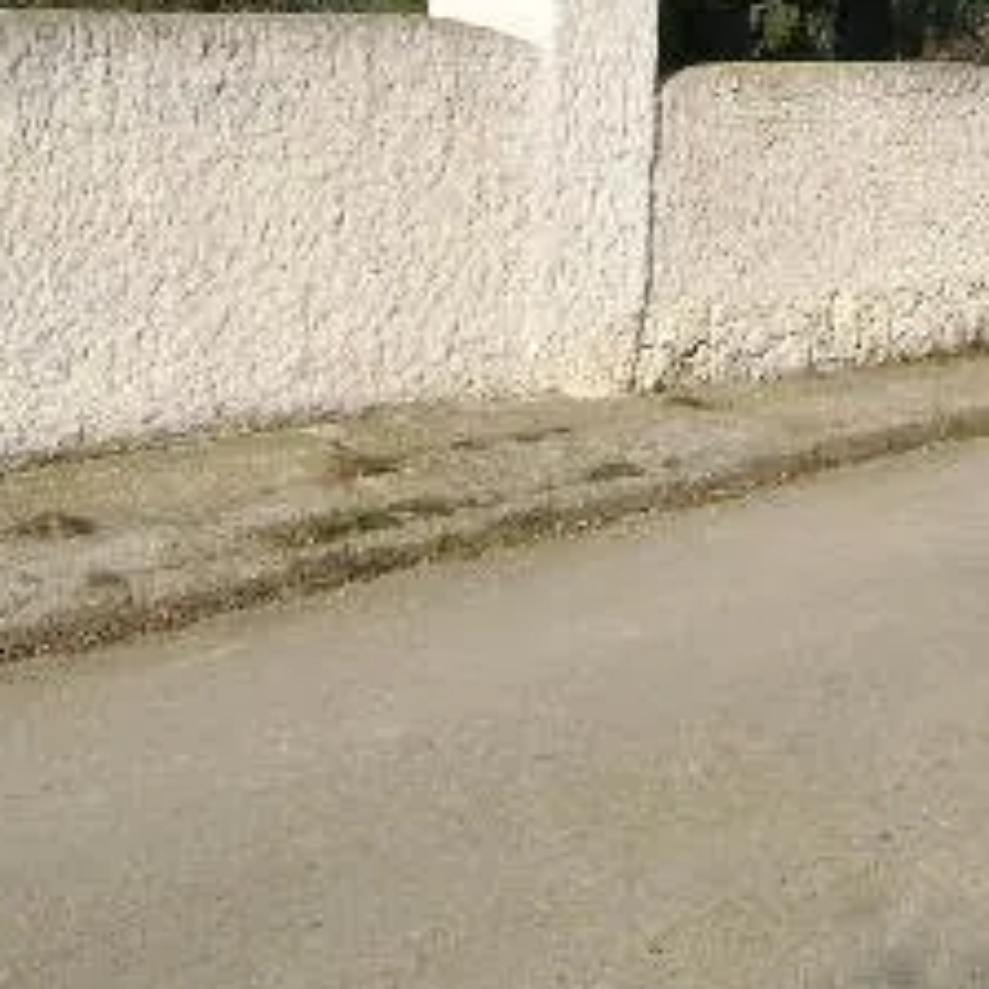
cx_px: 817
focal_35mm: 86
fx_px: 2780
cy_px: 119
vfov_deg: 19.8
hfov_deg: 19.9
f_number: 4.9
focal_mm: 5.7
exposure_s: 1/426
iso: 50
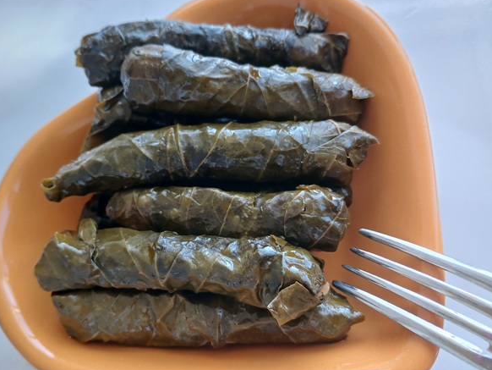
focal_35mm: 32
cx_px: 207
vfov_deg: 44.2
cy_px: 186
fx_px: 455
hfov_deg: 56.5
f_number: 1.8
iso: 50
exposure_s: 1/50
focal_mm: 4
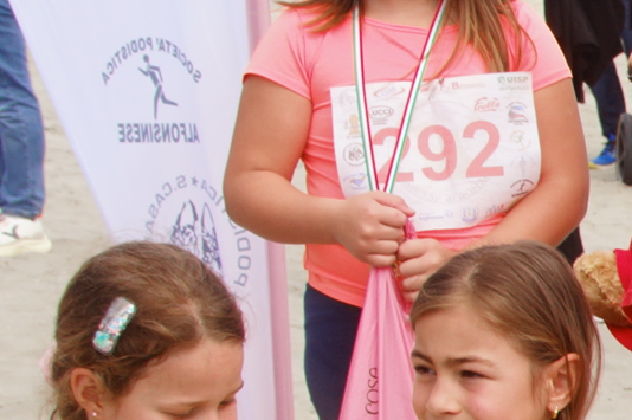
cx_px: 1488
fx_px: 5188
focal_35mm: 296
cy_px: 435
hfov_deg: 6.6
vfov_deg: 4.6
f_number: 9
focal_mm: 35
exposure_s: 1/125
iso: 100
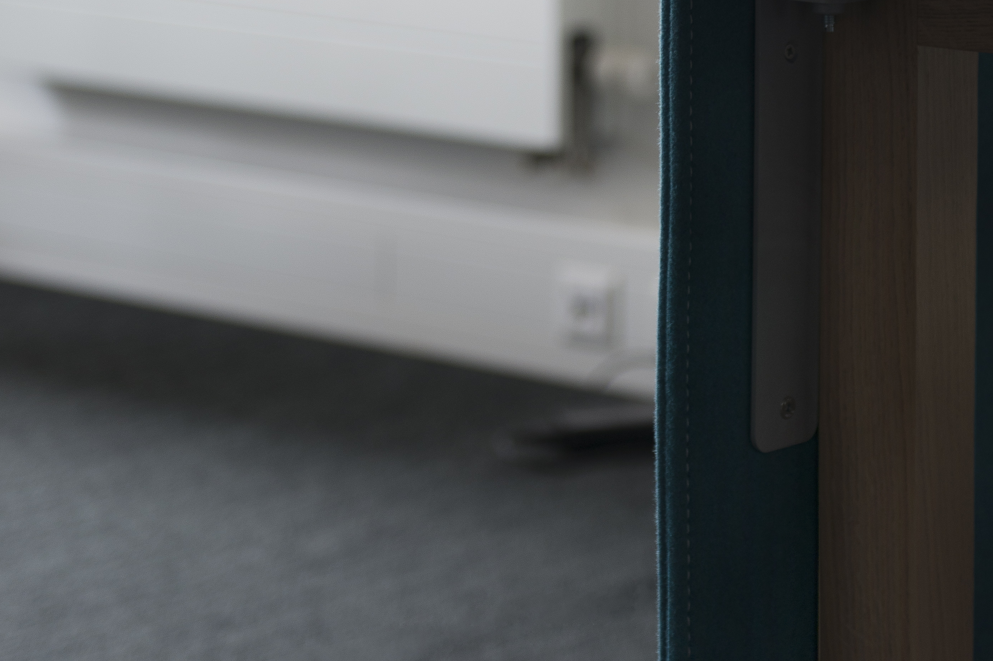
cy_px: -127
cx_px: 620
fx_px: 3695
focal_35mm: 134
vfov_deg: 10.1
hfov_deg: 15.3
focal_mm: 62
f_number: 2.8
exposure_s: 1/60
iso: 200
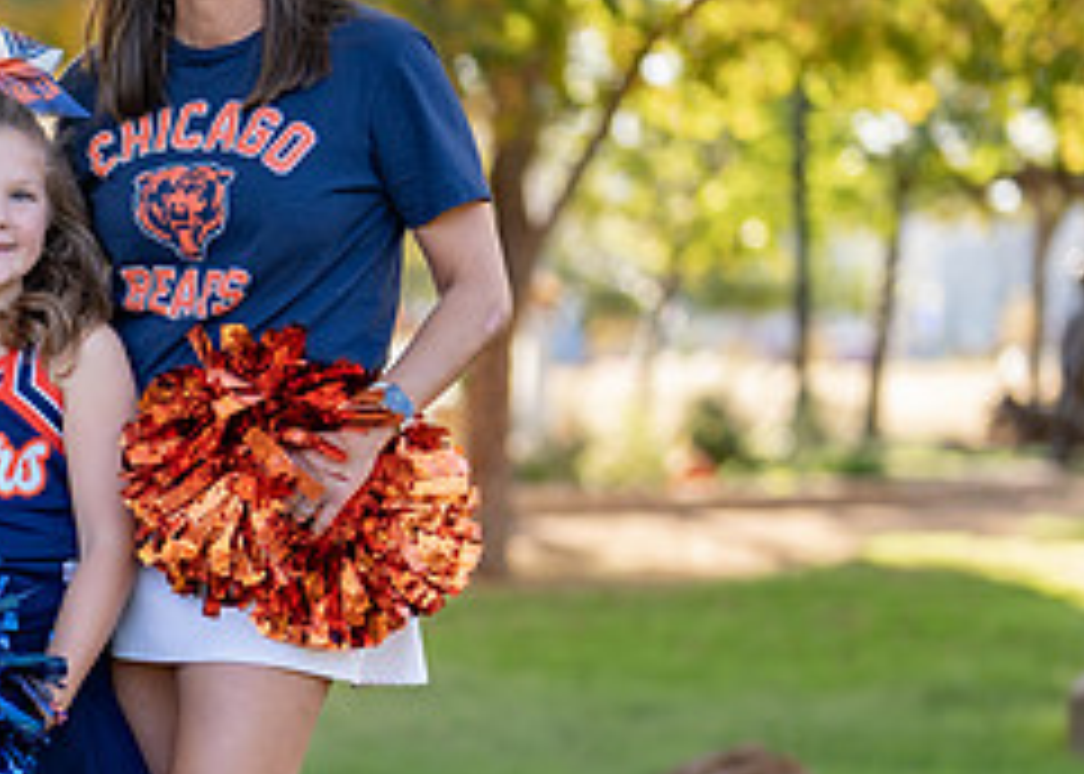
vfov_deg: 9.6
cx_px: 171
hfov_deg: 13.3
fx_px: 4617
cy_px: 528
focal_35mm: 150
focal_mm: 50
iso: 100
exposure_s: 1/640
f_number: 1.2
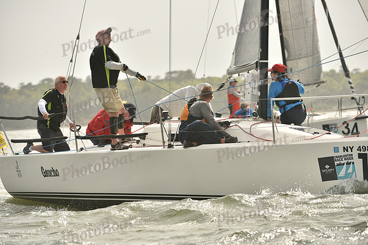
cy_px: 122
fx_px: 2761
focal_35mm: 270
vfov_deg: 5.1
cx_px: 184
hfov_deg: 7.6
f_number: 7.1
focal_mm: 270
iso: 320
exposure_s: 1/1250
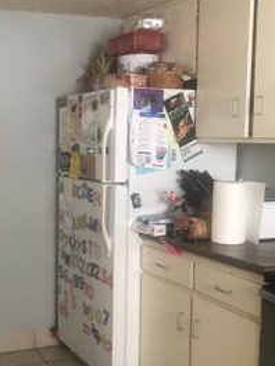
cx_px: 38
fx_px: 540
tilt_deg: -4.8
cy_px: 212
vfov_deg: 37.4
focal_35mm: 51
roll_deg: +0.4
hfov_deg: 27.7
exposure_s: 1/16
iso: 80
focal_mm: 4
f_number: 1.8
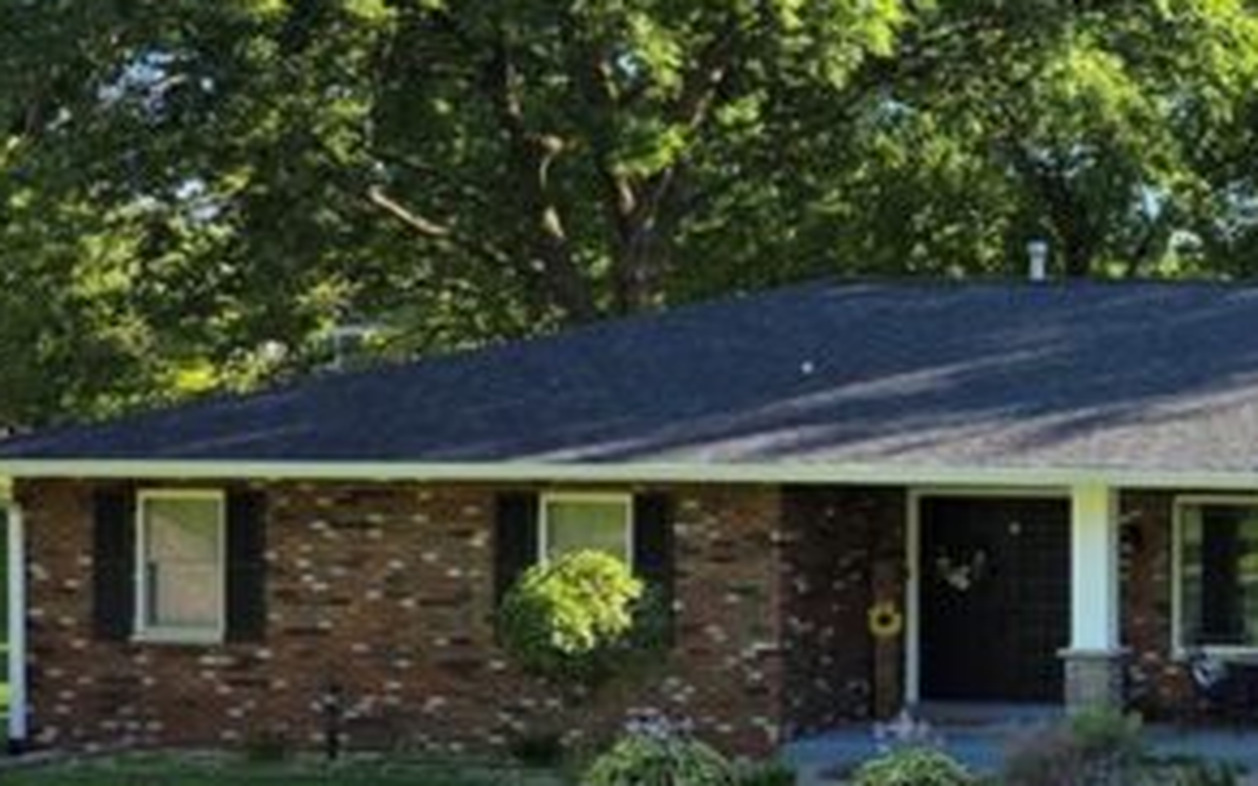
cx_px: 1623
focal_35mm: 64
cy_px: 511
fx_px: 2194
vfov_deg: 20.2
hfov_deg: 27.0
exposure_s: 1/1879
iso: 80
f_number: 1.7
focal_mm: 6.3
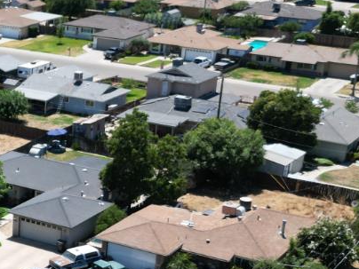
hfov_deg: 20.7
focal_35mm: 89
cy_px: 269
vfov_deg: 16.3
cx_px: -60
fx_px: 923
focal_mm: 6.72
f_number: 1.7
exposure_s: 1/3000
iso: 130
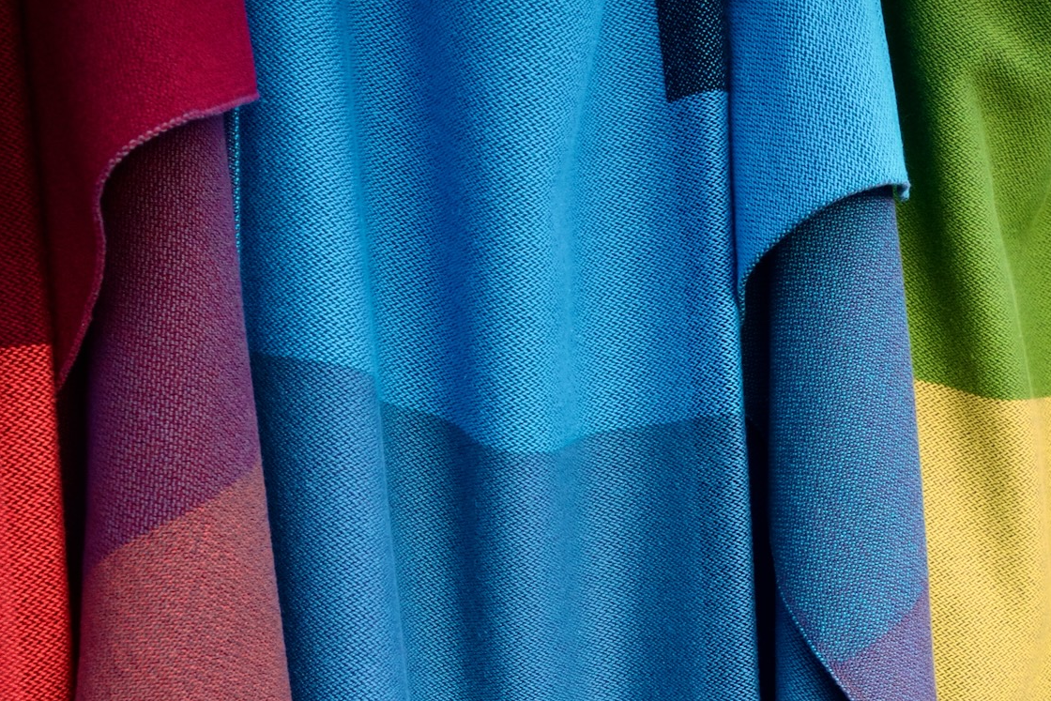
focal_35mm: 64
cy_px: 592
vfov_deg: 20.9
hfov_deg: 31.3
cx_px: 640
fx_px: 1869
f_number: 5
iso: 800
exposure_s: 1/34
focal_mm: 23
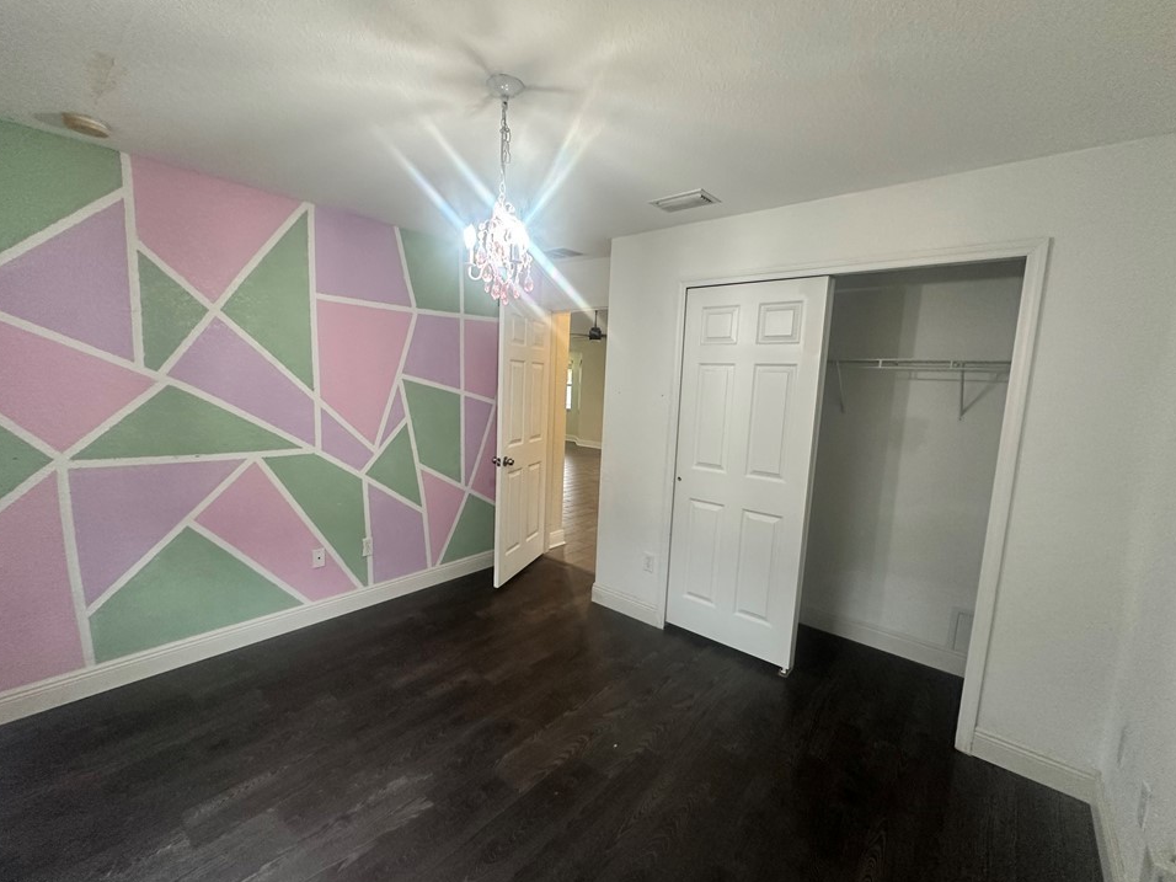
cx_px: 573
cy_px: 444
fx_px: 510
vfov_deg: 81.7
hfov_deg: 98.2
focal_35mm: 15
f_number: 2.2
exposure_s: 1/120
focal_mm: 2.22
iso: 320
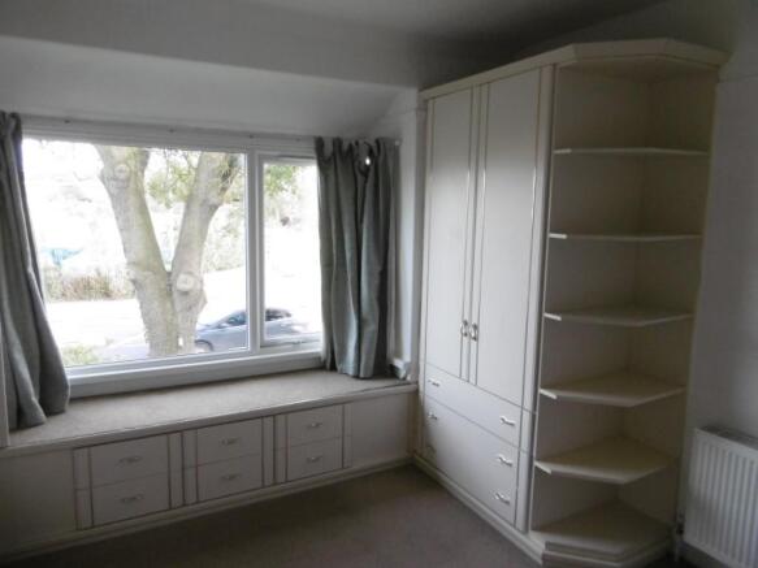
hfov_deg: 71.6
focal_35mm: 24
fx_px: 525
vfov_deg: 56.8
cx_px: 379
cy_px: 284
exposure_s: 1/60
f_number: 3.1
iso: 250
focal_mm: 4.3
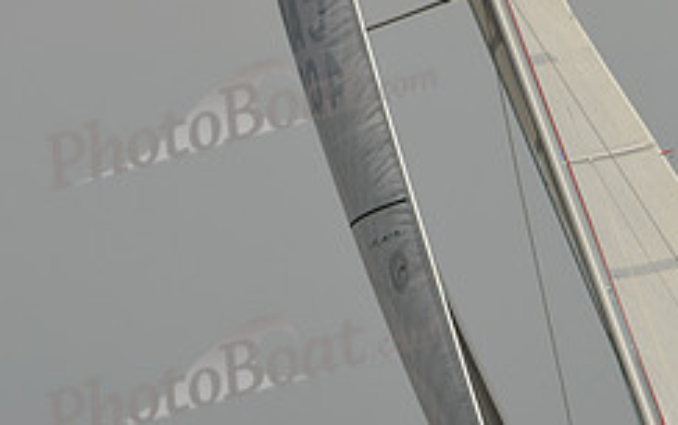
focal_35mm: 920
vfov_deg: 1.4
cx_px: 584
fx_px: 17015
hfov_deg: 2.3
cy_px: 479
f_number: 9
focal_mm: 380
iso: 250
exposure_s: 1/800
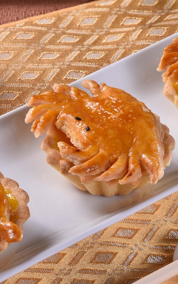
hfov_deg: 4.7
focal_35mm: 278
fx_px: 2157
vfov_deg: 7.5
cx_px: 71
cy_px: 117
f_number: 20
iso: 400
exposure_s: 1/160
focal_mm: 120
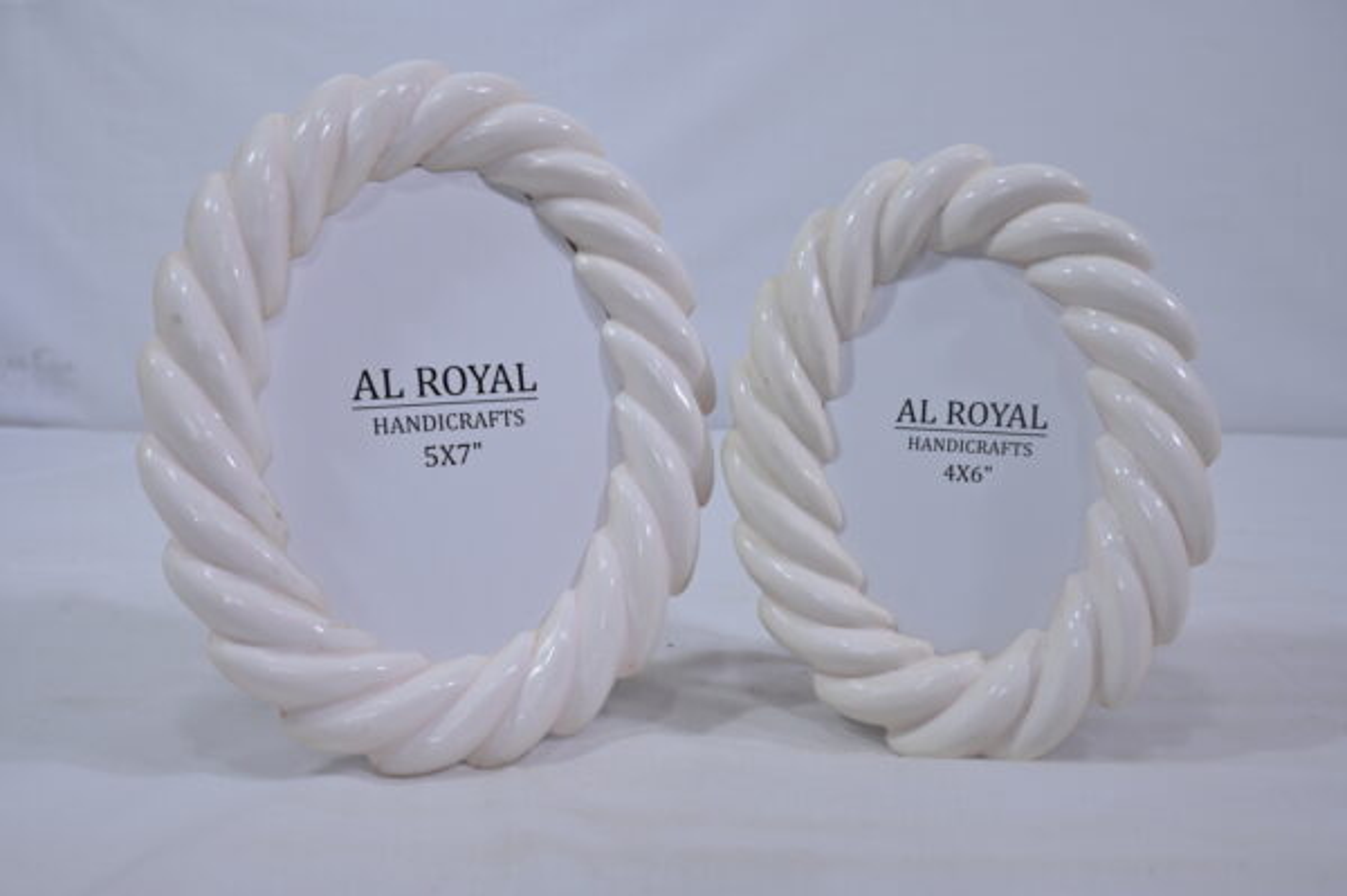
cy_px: 448
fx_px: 1215
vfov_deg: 40.5
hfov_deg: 58.0
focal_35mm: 32
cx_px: 674
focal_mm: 32.5
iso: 500
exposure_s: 1/125
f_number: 8
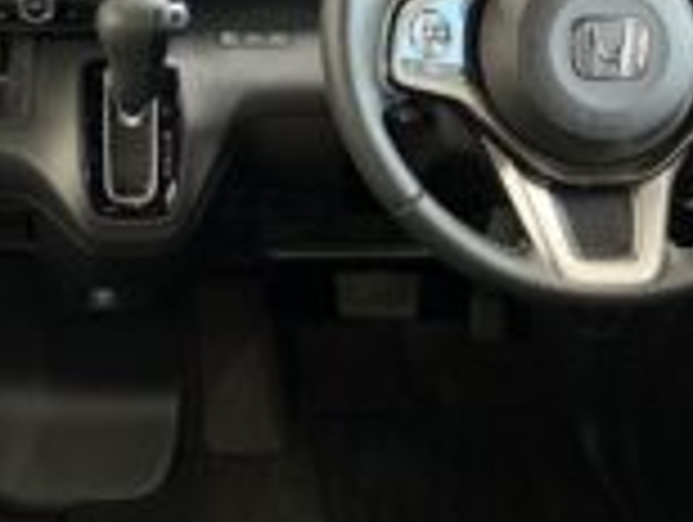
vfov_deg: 24.2
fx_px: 1183
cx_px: 130
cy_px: 61
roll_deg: -1.1
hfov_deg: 31.7
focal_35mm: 59
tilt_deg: -28.6
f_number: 1.6
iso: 640
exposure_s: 1/38
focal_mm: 5.96
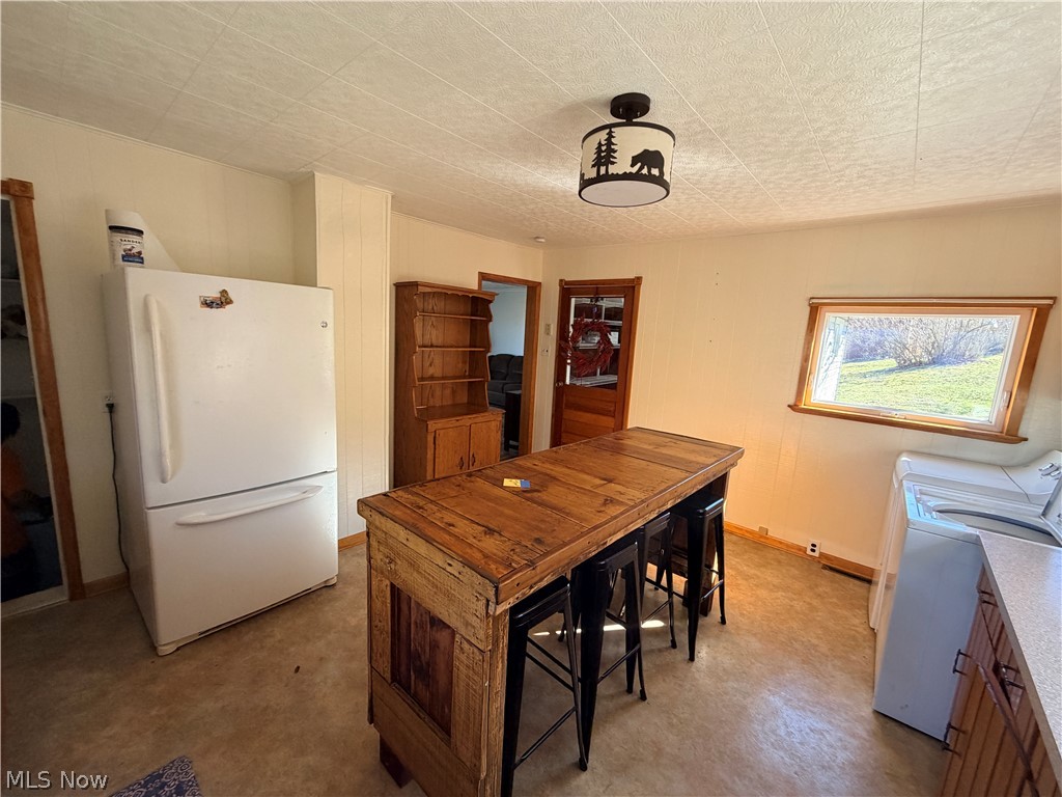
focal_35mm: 14
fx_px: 430
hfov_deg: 102.1
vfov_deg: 85.7
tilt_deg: -9.9
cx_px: 531
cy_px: 398
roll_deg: -2.8
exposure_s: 1/121
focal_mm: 2.22
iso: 250
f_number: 2.2
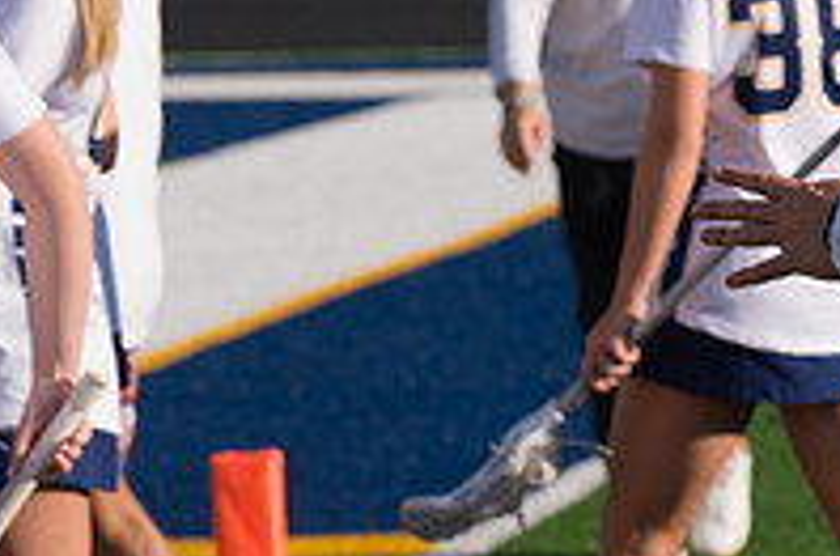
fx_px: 12779
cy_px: 170
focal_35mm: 549
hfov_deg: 3.8
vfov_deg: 2.5
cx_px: 1112
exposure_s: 1/1600
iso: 250
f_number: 5.6
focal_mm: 125
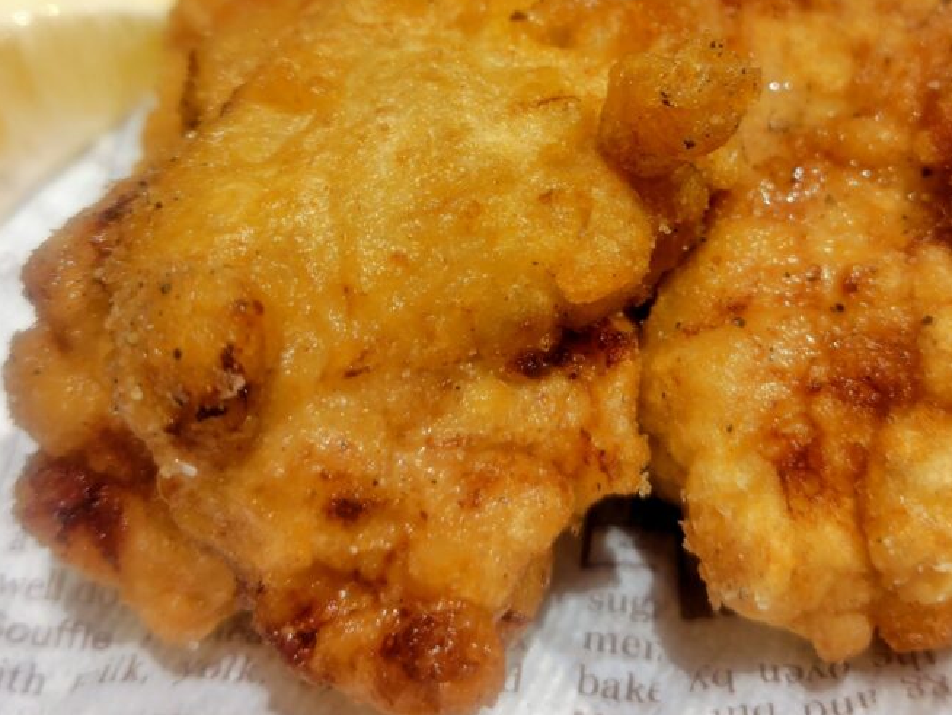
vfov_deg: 31.4
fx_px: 1238
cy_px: 144
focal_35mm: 45
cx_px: 597
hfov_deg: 41.7
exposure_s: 1/50
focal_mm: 5.6
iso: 245
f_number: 1.9
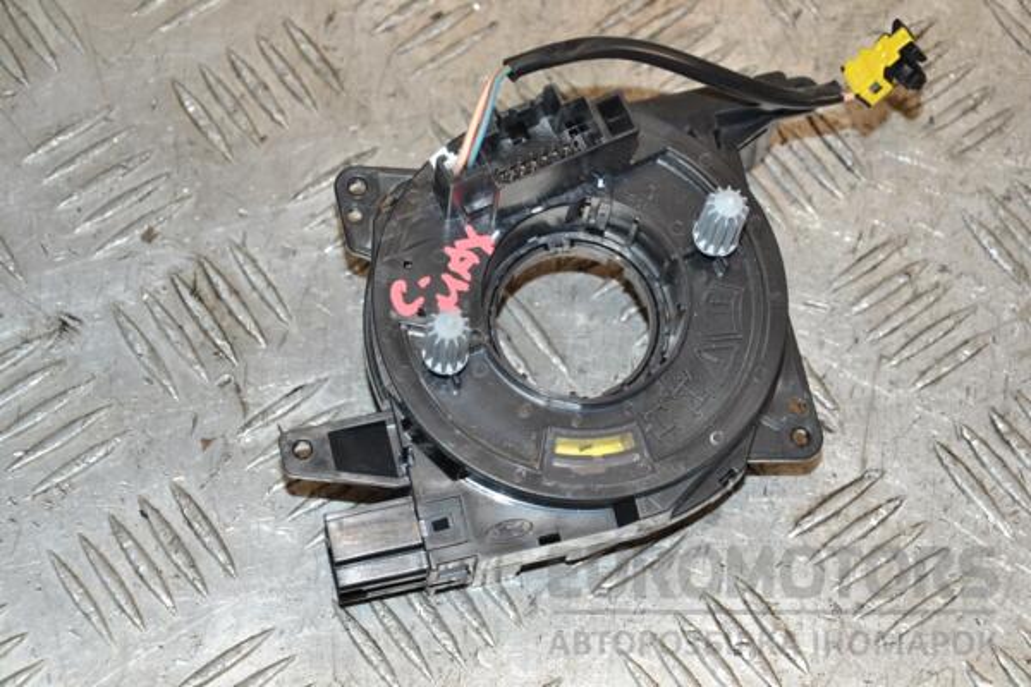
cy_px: 344
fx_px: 2663
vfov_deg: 14.7
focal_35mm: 93
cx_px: 516
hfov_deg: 21.9
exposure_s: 1/200
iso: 800
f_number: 7.1
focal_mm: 62
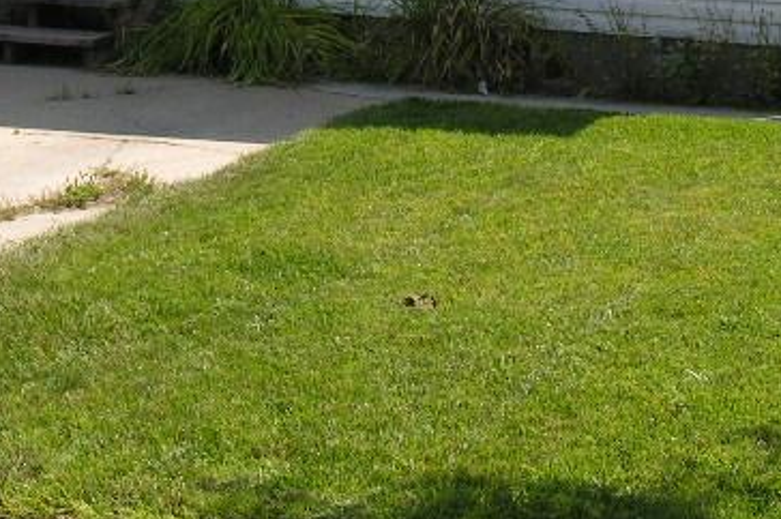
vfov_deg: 10.9
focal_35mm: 123
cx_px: 457
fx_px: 2666
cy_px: -146
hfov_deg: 16.7
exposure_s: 1/175
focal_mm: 10.7
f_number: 5.8
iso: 50
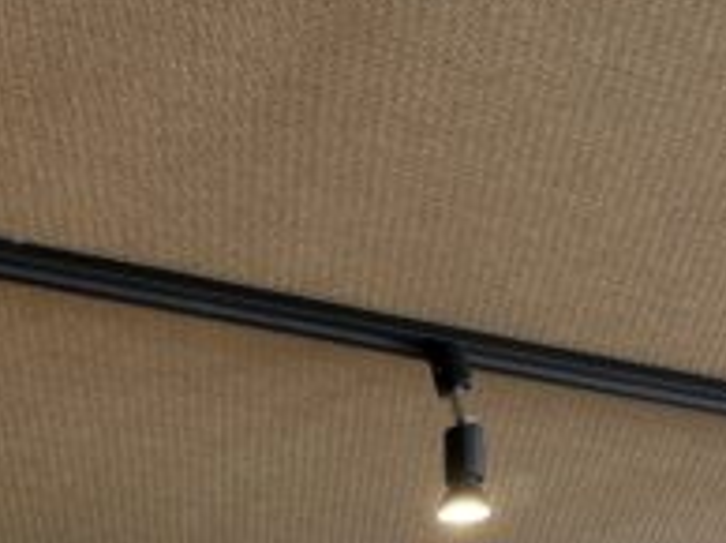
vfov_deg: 14.5
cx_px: -479
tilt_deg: +17.8
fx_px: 1948
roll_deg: +4.8
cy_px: 882
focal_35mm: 93
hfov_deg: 17.9
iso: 160
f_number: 1.78
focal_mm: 6.76
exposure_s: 1/120
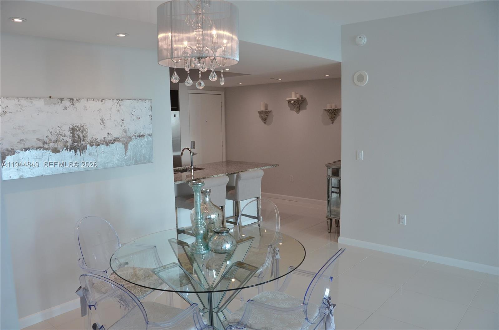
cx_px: 250
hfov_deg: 67.5
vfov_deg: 47.7
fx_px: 373
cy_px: 165
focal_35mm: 27
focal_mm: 18
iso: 400
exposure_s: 1/100
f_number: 5
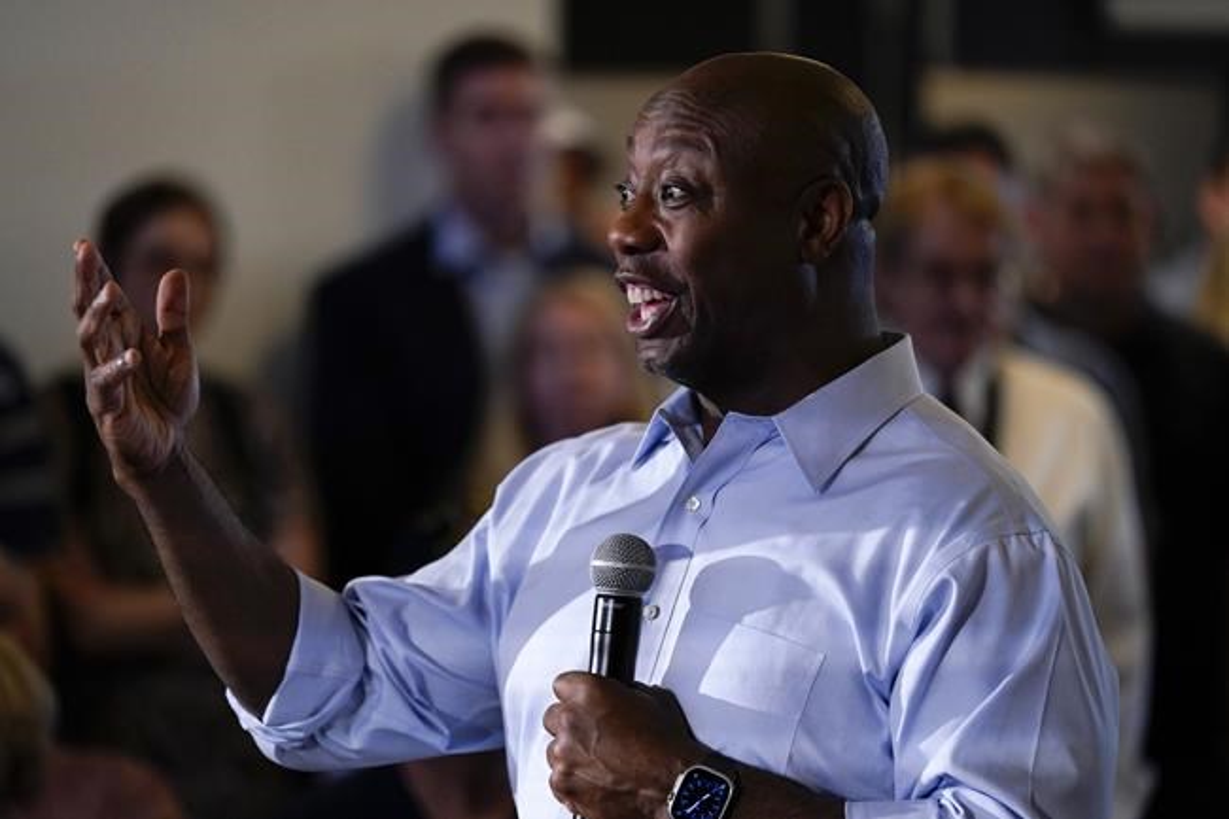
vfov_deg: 6.9
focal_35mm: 200
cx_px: 614
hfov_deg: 10.3
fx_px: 6826
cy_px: 410
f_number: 2.8
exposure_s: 1/500
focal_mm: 200
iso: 2500
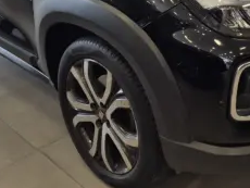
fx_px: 434
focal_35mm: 60
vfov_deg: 22.8
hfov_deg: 31.9
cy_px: -28
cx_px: 164
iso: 50
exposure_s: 1/120
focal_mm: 5.4
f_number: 1.8
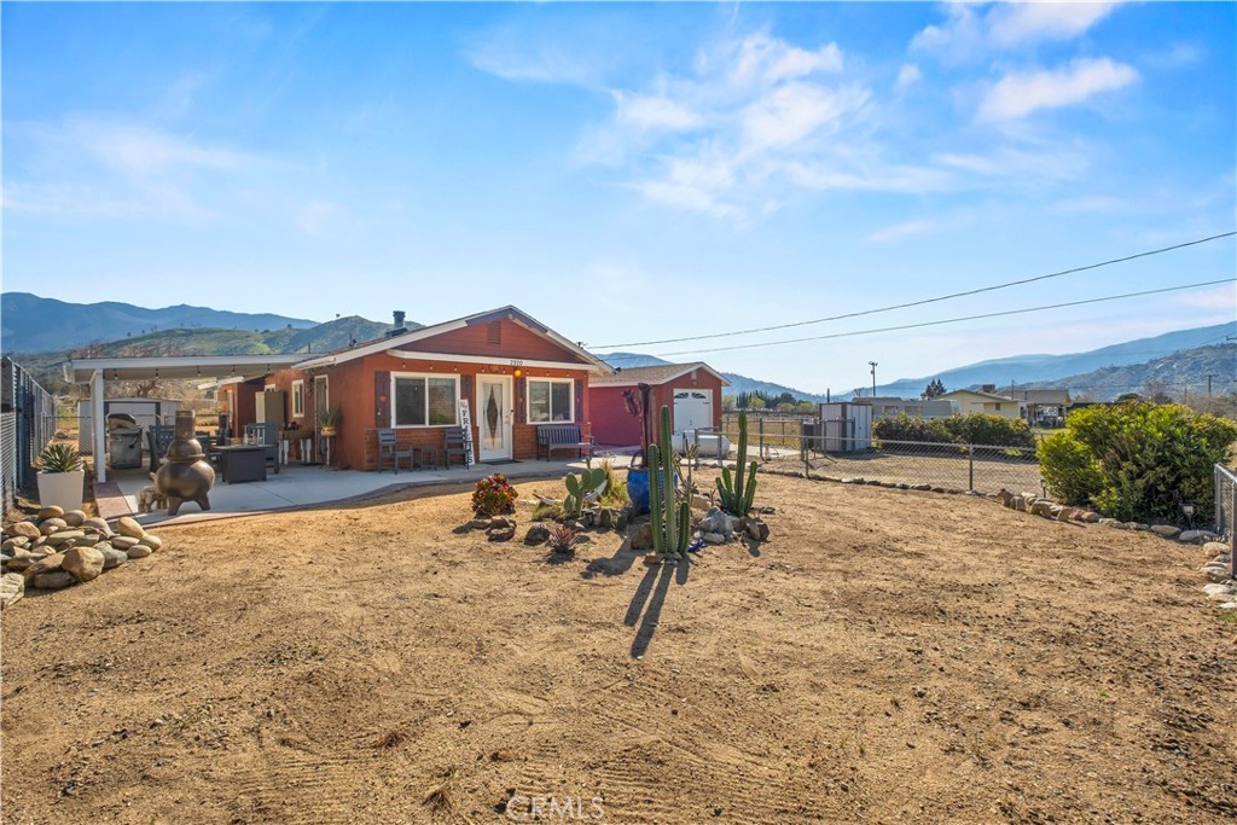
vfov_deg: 77.3
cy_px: 412
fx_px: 515
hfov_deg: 100.4
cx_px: 618
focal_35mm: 15
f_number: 9
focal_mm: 10
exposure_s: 1/320
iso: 250
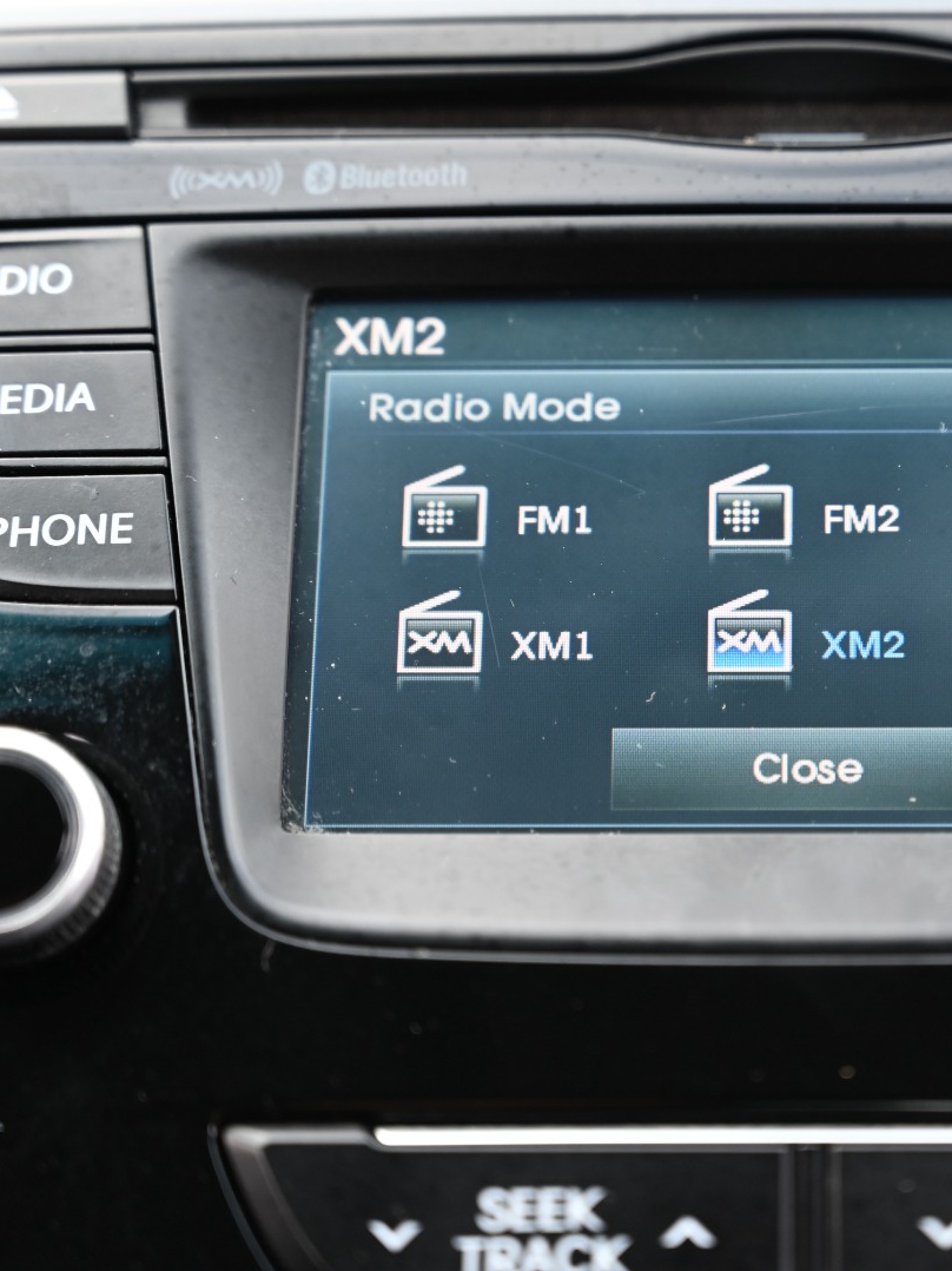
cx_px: 746
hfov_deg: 15.2
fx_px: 3558
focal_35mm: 97
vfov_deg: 20.2
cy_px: 636
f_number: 4
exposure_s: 1/125
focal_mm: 67
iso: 560
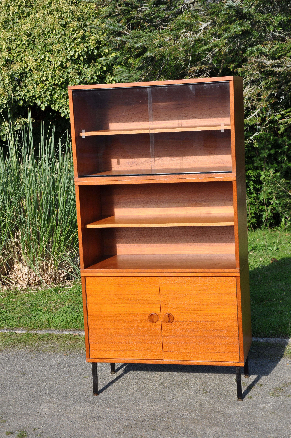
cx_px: 146
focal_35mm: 68
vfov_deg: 29.9
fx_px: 820
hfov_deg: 20.1
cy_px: 219
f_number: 8
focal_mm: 45
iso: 200
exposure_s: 1/250
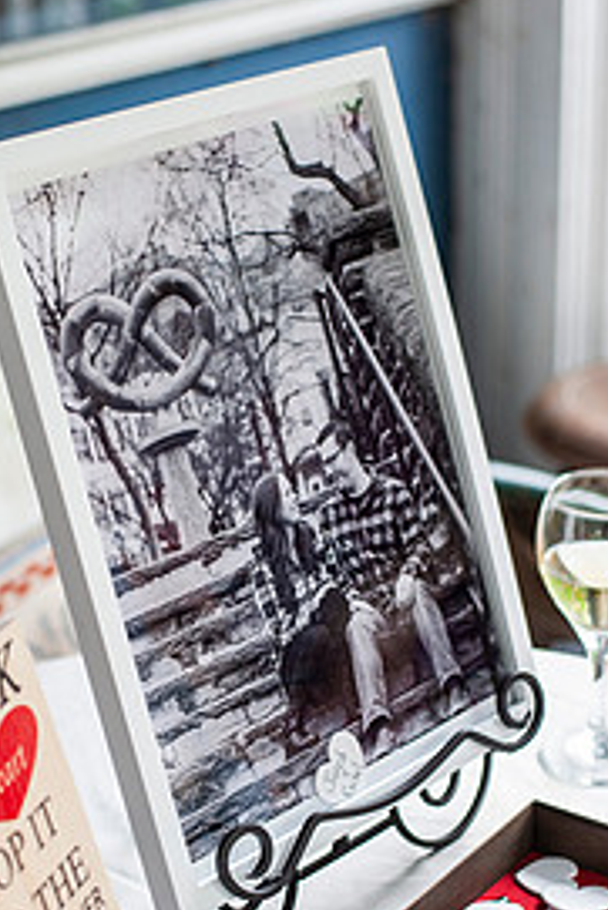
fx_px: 2100
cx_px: 227
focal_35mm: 83
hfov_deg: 16.5
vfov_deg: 24.4
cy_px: 574
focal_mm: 50
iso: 640
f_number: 2.8
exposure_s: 1/500
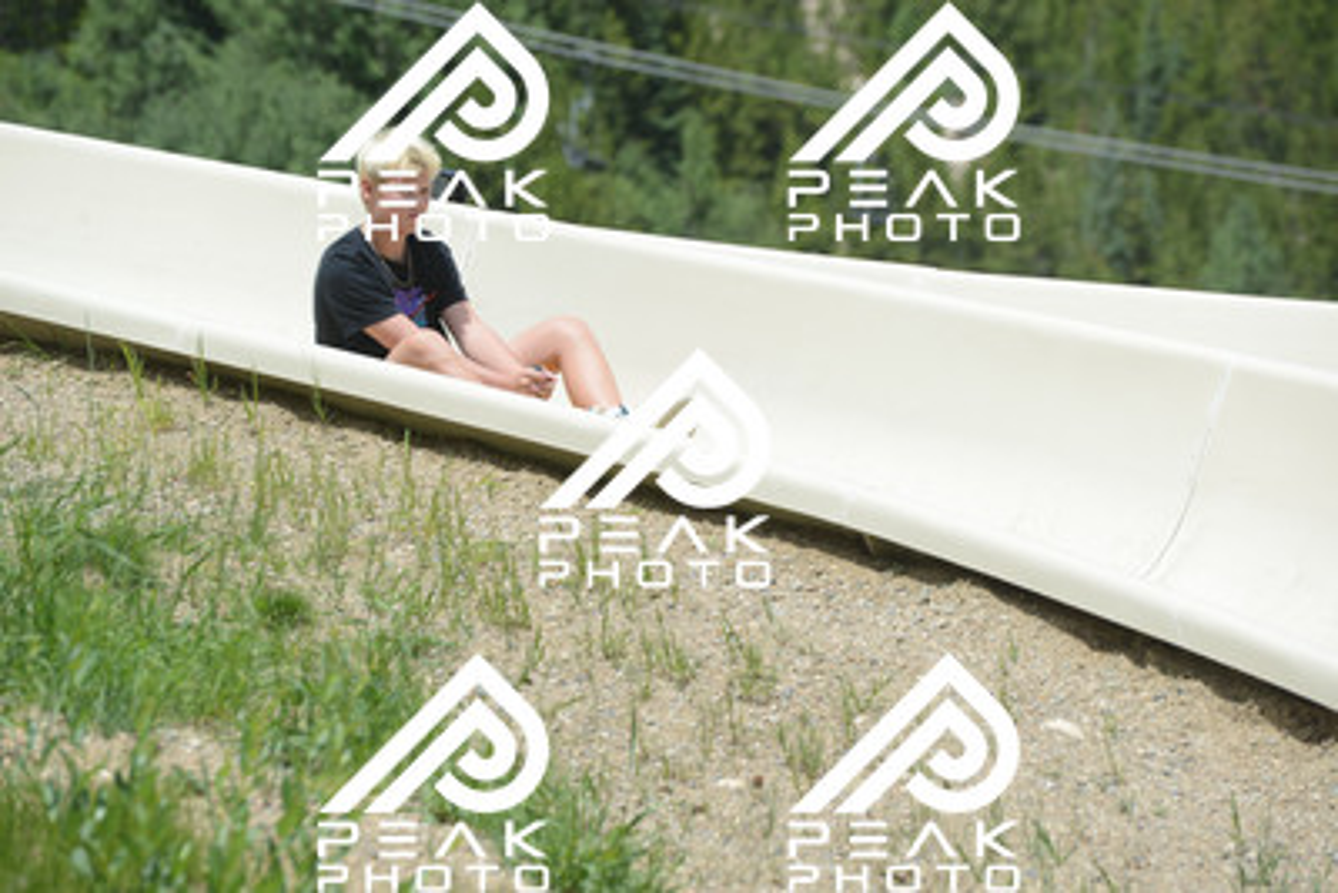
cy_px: 446
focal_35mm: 195
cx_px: 669
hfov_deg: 10.5
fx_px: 7250
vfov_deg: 7.0
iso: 220
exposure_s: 1/640
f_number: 6.3
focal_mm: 195
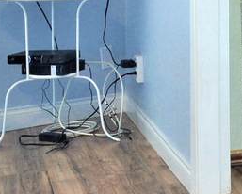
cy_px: -69
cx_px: 549
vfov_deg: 11.9
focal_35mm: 126
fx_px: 903
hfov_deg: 12.5
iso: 400
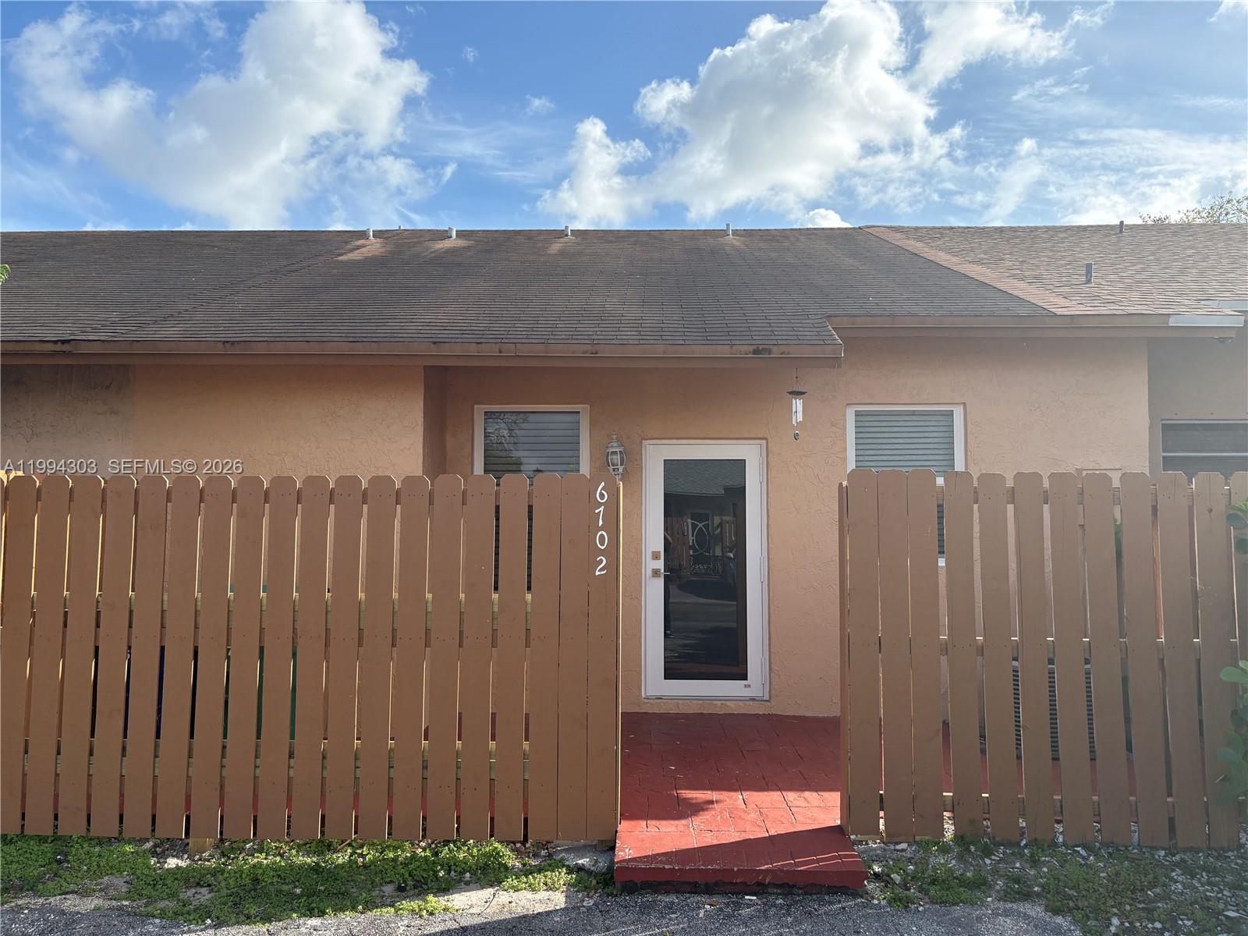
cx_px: 624
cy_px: 468
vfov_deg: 53.1
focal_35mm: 26
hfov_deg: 67.3
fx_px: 937
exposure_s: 1/3279
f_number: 1.6
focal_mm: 5.96
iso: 64
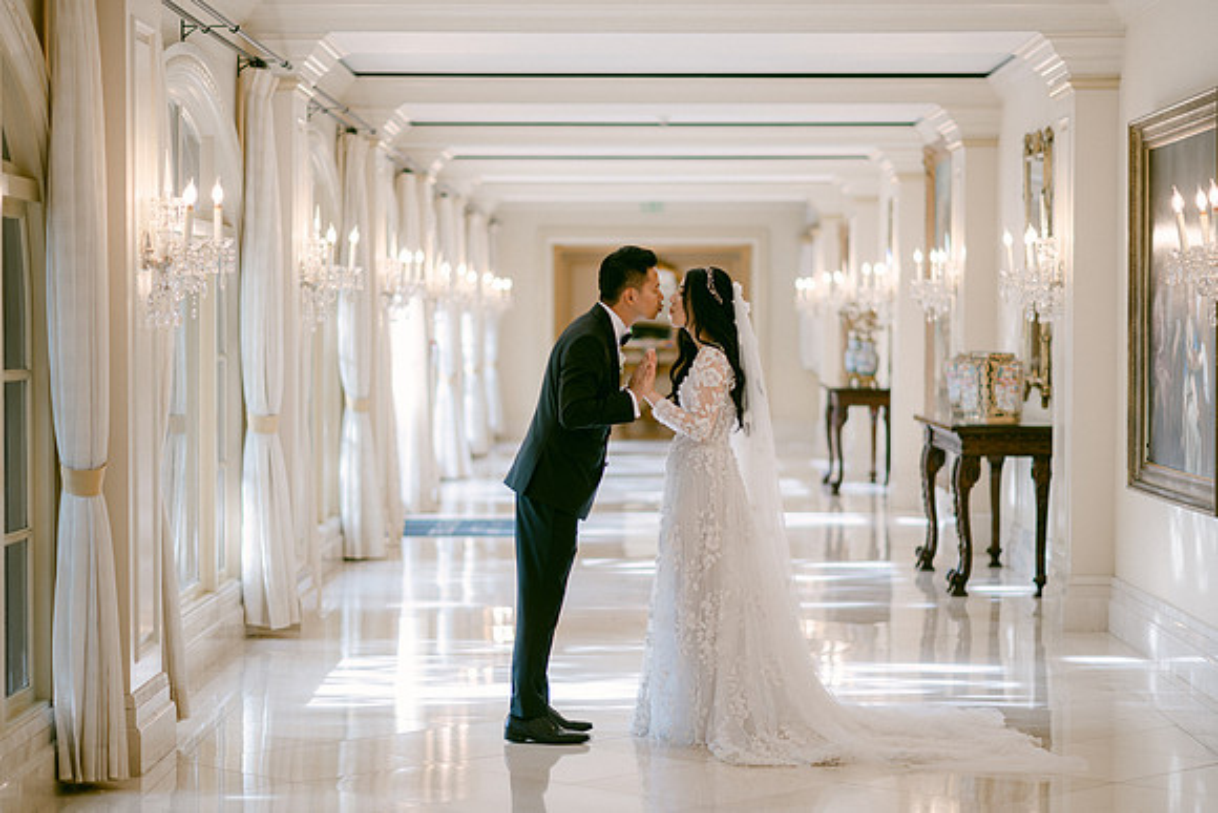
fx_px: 2904
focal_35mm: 86
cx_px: 609
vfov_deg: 15.9
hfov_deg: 23.7
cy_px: 406
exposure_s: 1/100
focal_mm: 85
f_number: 1.8
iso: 100
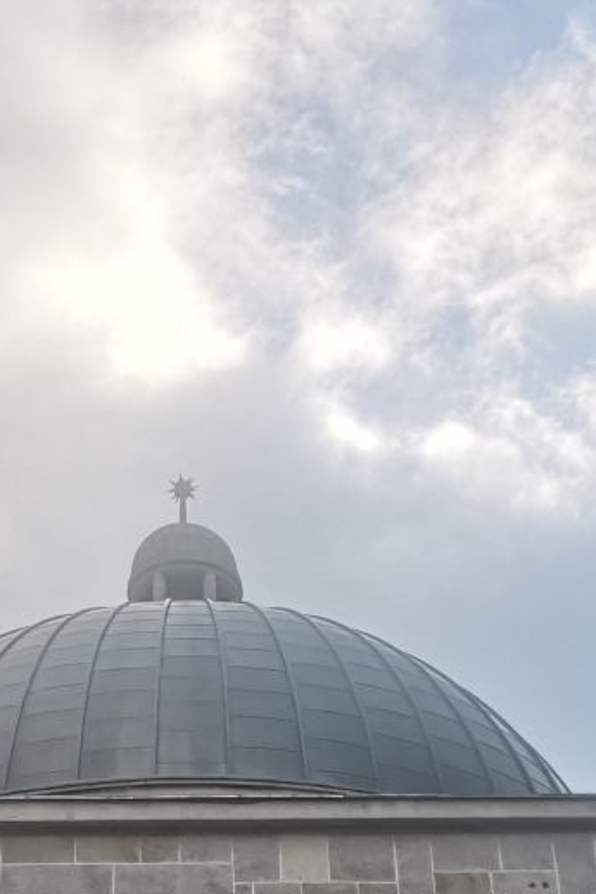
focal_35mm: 76
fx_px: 1886
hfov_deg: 17.9
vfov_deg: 26.4
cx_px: 209
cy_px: 648
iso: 50
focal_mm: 5.58
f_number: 1.8
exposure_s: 3
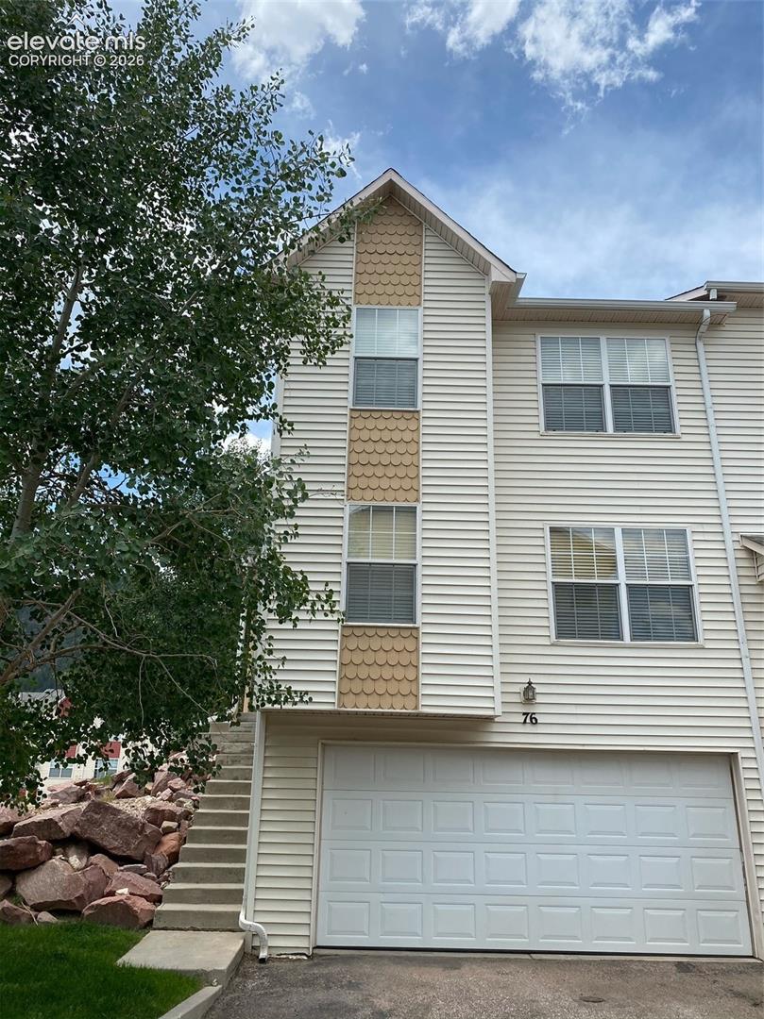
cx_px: 382
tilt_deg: +20.1
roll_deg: -2.4
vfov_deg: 67.3
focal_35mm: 26
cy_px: 510
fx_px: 766
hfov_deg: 53.0
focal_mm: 4.25
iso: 32
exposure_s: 1/2358
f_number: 1.8
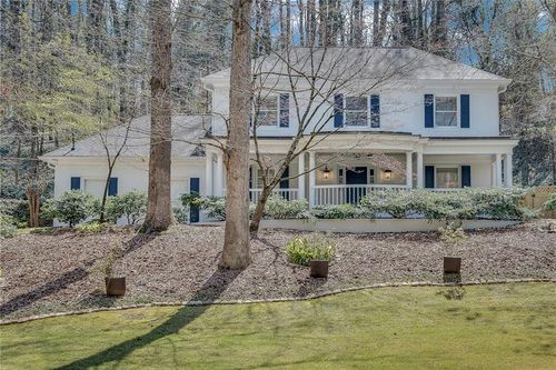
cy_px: 185
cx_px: 278
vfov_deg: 42.3
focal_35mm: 31
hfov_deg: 60.3
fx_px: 479
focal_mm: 31
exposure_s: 1/200
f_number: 8
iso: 100
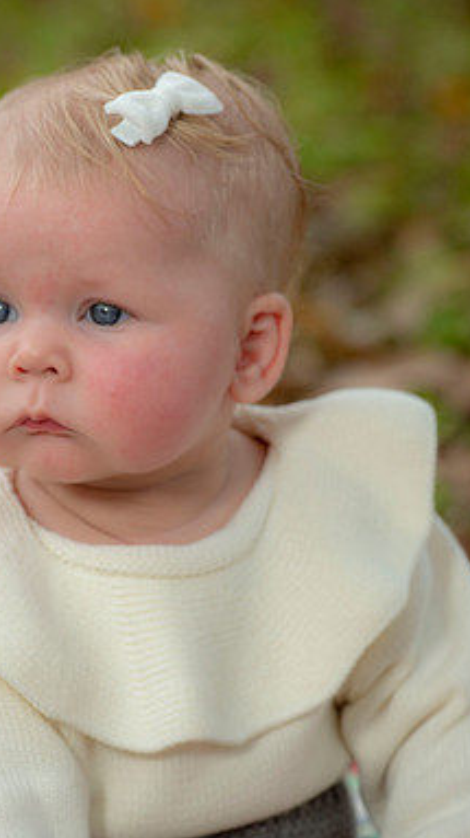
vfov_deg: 6.8
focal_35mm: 317
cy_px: 420
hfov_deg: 3.8
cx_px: 203
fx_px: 7034
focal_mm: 200
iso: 160
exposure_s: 1/200
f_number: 6.3
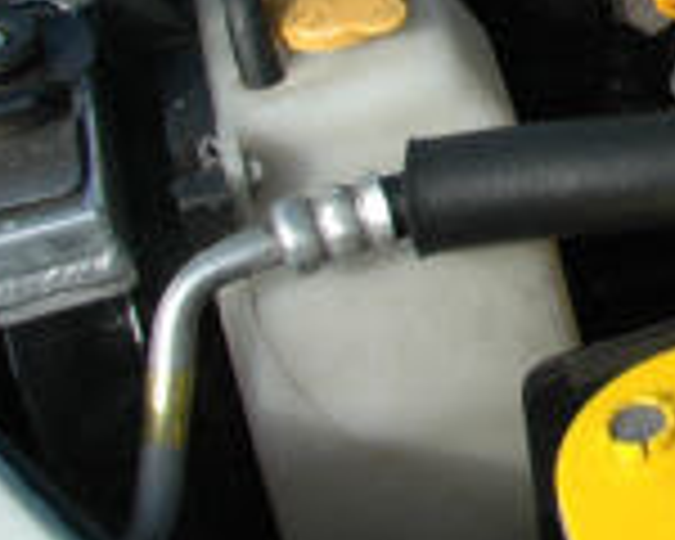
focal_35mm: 135
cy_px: -270
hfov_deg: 13.5
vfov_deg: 11.0
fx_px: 2697
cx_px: 986
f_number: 4.5
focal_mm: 20
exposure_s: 1/1000
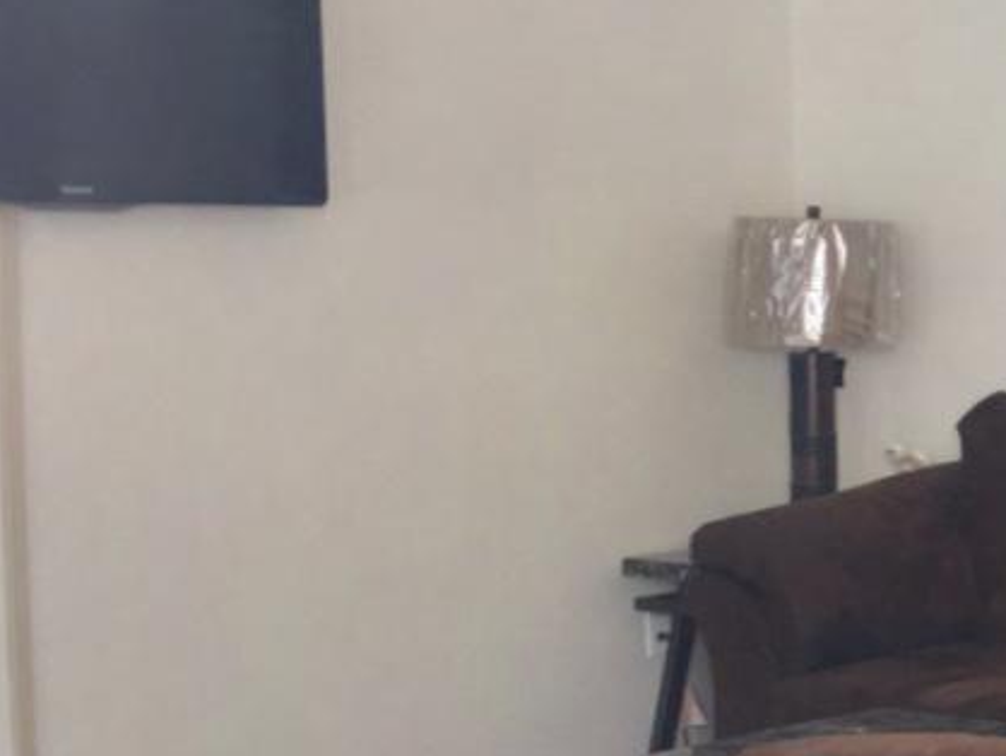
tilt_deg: -2.0
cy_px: 438
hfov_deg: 24.1
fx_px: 2210
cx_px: 1083
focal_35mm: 76
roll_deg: -1.3
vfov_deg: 19.4
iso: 64
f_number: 2.2
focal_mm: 4.15
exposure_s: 1/30
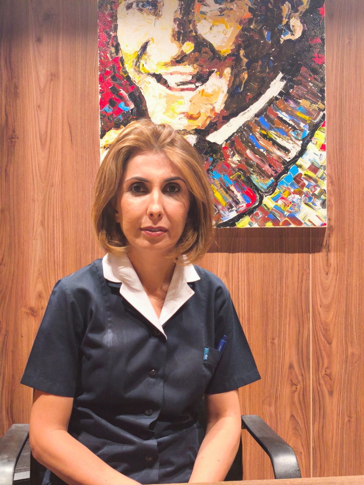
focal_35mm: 46
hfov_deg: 31.5
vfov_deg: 41.2
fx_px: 645
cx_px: 182
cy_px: 242
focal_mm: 6.57
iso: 400
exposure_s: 1/50
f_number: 1.6
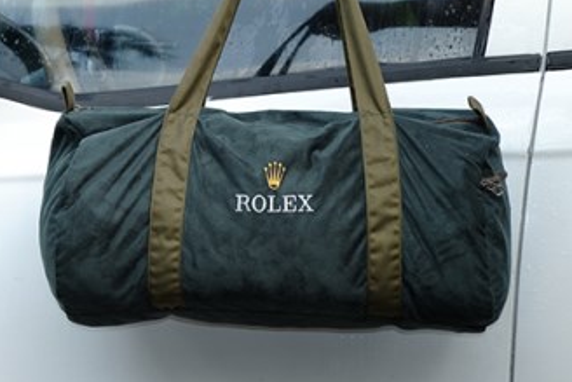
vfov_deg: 12.3
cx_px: 146
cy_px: 107
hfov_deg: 18.3
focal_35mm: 111
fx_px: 1764
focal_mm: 48.4
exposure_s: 1/170
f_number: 4
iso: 200
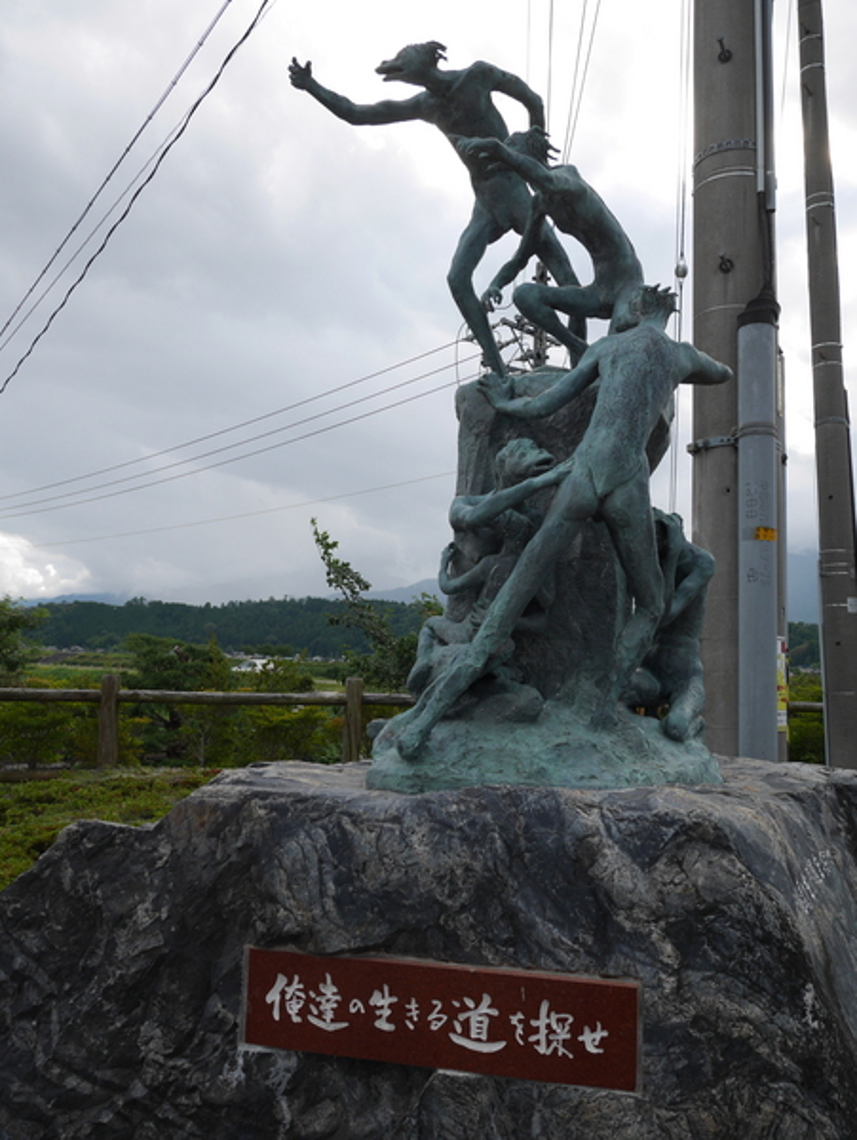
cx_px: 428
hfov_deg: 46.9
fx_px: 989
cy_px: 570
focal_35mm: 30
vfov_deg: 59.9
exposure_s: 1/250
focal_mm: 15
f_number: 6.3
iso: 200
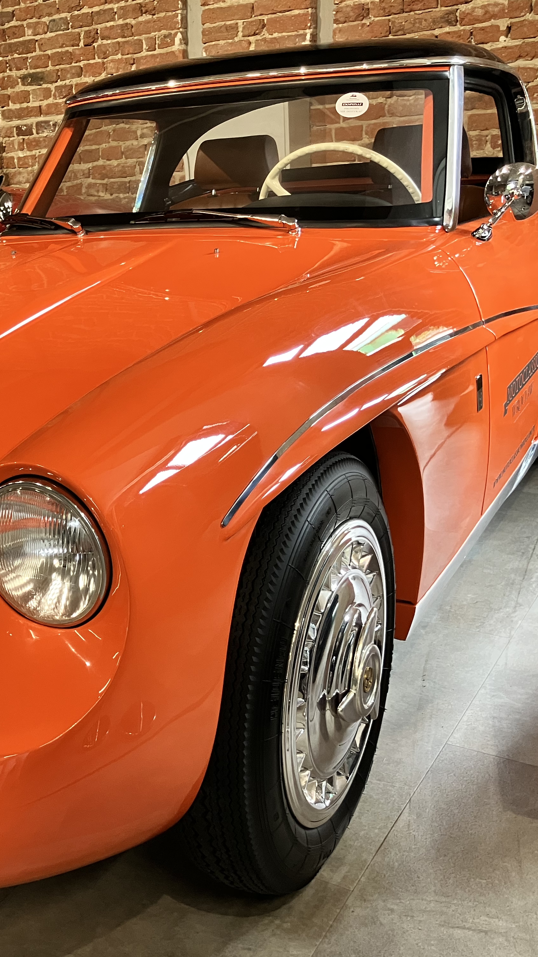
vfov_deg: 49.4
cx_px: 40
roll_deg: +7.0
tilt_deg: -18.6
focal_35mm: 41
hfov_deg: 27.8
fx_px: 1040
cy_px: 478
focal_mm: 3.99
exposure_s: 1/60
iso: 125
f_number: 1.8
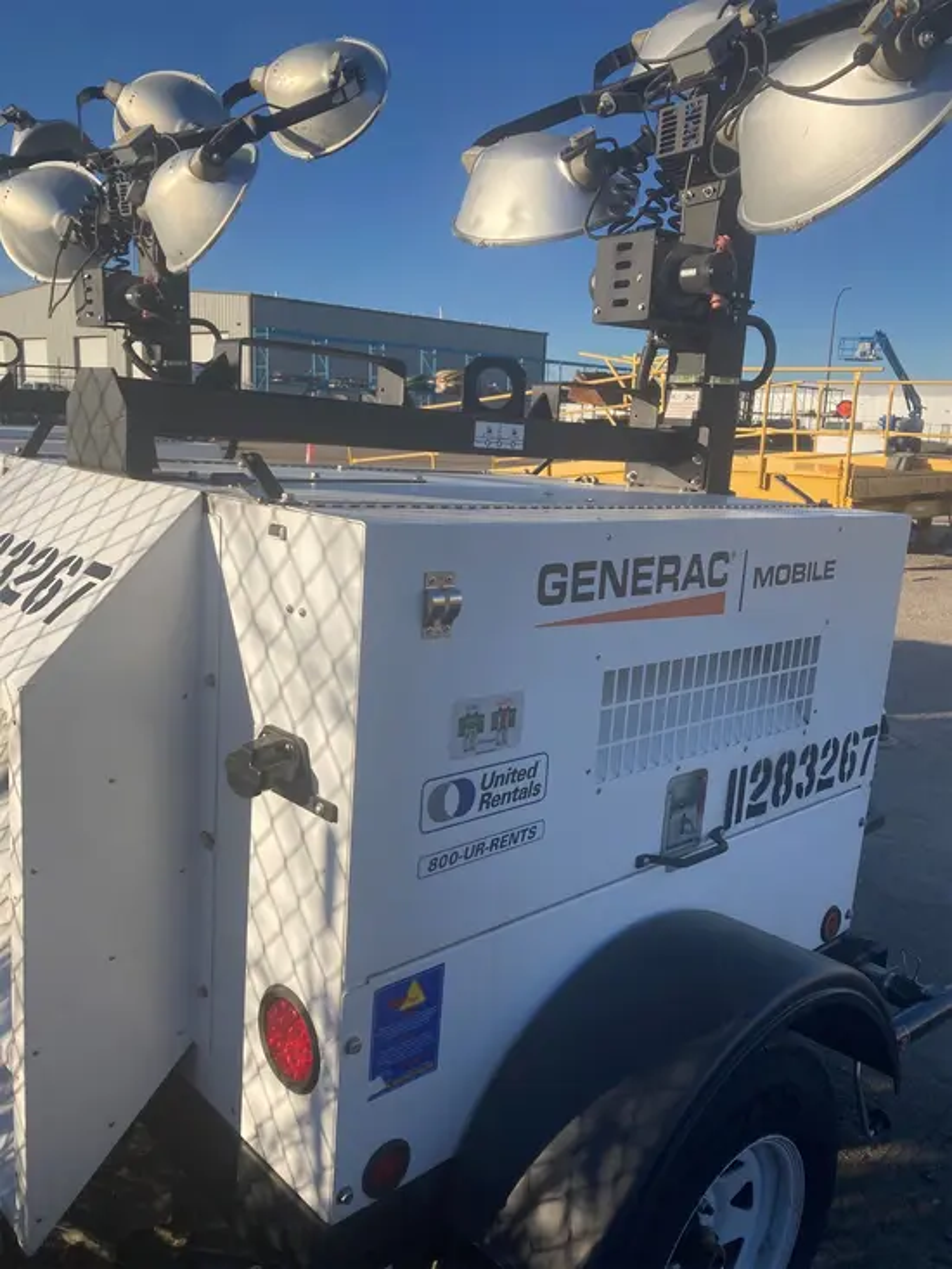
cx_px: 476
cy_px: 634
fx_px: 1026
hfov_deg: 49.8
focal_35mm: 28
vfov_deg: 63.4
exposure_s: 1/1548
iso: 20
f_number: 1.8
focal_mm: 3.99
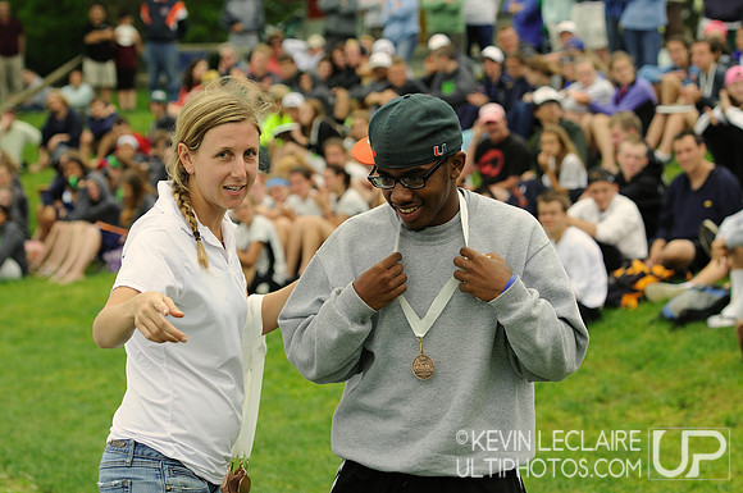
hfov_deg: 16.1
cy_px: 246
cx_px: 372
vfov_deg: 10.7
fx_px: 2628
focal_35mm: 128
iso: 250
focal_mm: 85
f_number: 4
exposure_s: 1/1000
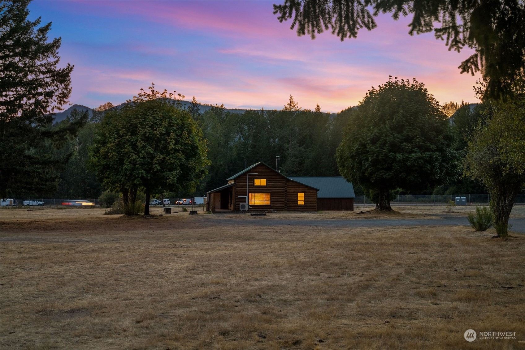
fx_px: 700
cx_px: 262
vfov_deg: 28.1
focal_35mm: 48
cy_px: 175
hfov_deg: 41.1
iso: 500
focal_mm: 48
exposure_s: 1/1.25
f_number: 8
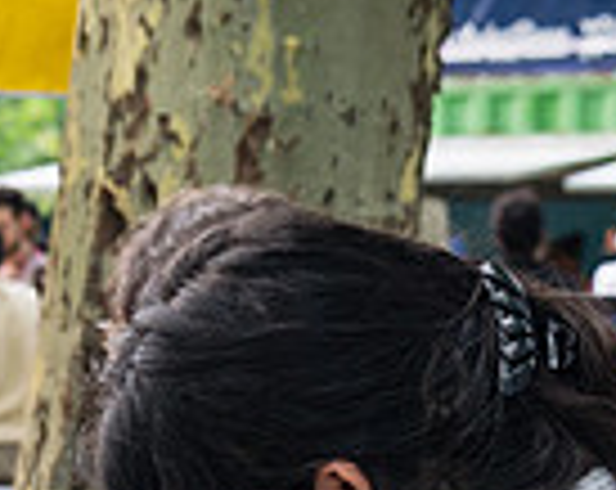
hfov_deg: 8.7
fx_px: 3911
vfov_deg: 7.1
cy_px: 629
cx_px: -404
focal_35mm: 215
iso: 640
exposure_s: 1/160
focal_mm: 45
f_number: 4.5
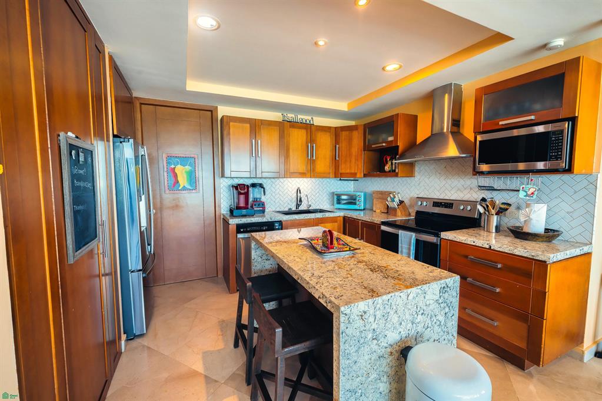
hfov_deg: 104.3
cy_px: 200
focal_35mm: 14
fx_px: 234
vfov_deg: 81.2
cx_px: 301
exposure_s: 1/10
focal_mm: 14
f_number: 6.7
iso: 200
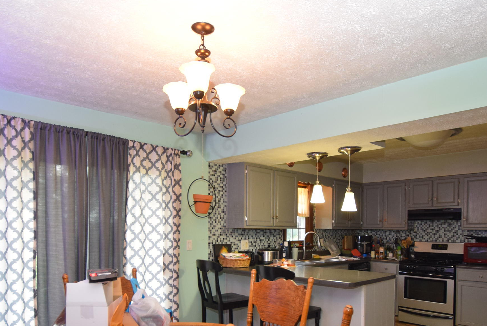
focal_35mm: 26
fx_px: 352
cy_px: 236
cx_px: 249
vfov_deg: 48.1
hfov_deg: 69.3
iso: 800
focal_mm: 10
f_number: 4
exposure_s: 1/80
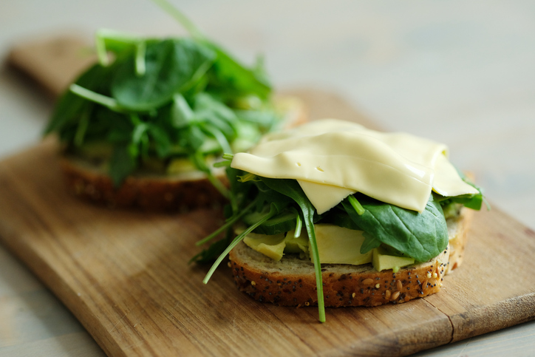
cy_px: 178
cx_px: 268
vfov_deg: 10.2
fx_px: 2007
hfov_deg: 15.2
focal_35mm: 135
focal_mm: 90
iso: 1000
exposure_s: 1/160
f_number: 2
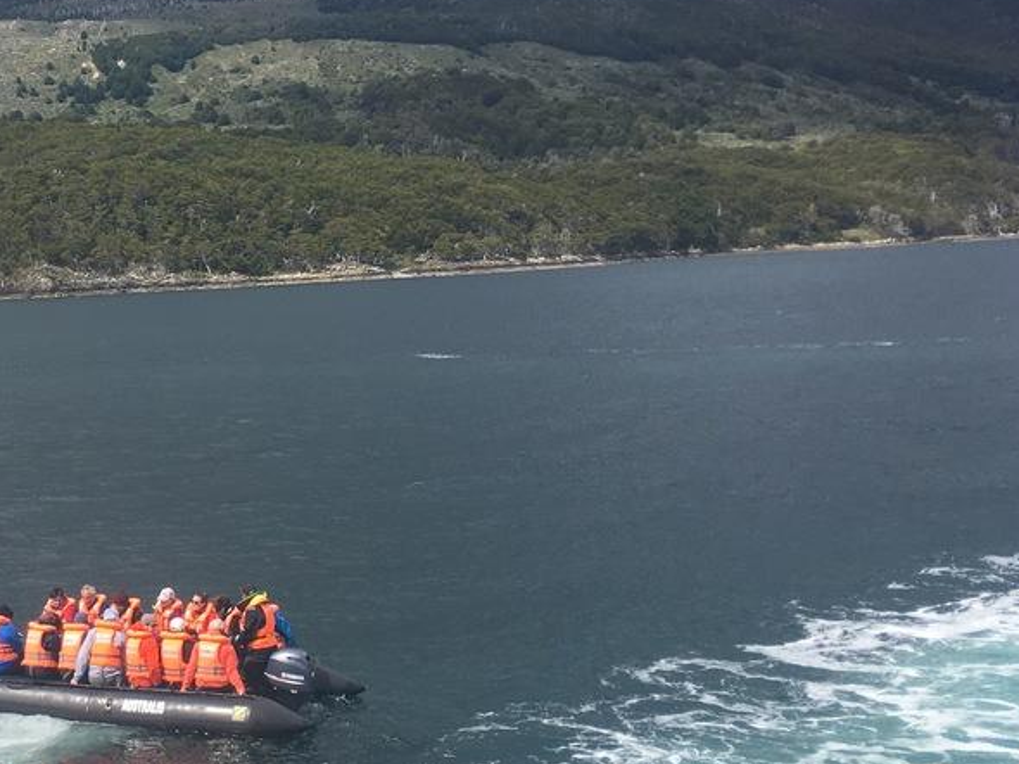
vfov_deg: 24.8
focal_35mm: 59
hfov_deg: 30.6
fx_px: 1736
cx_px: 28
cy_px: 448
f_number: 2.2
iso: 25
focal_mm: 4.15
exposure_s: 1/1282
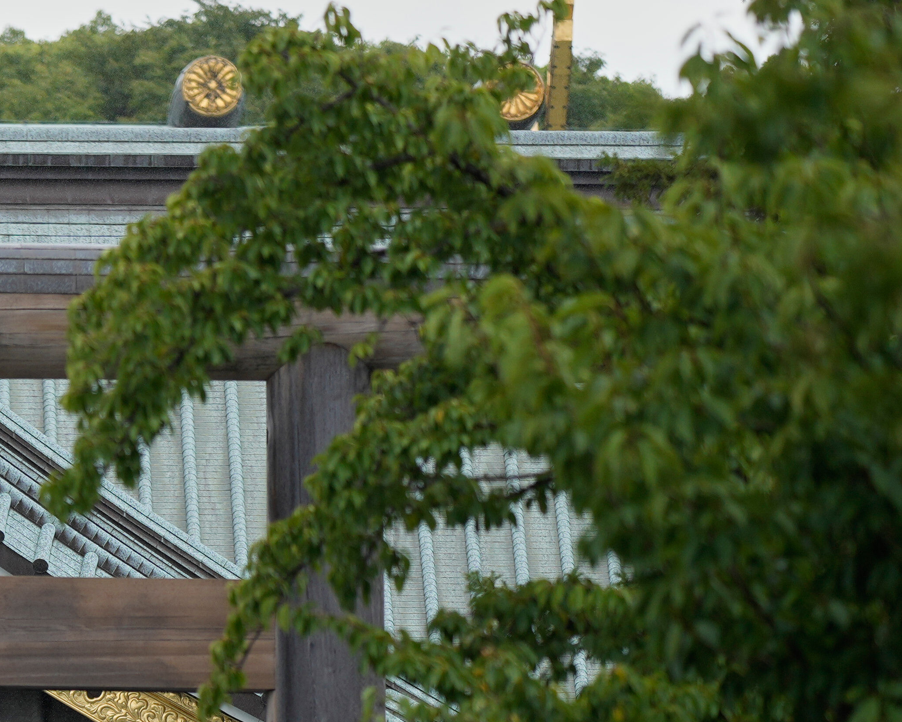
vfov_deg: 2.9
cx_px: -411
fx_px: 14176
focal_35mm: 531
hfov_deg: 3.6
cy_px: 1131
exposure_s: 1/2000
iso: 160
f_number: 1.8
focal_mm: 135
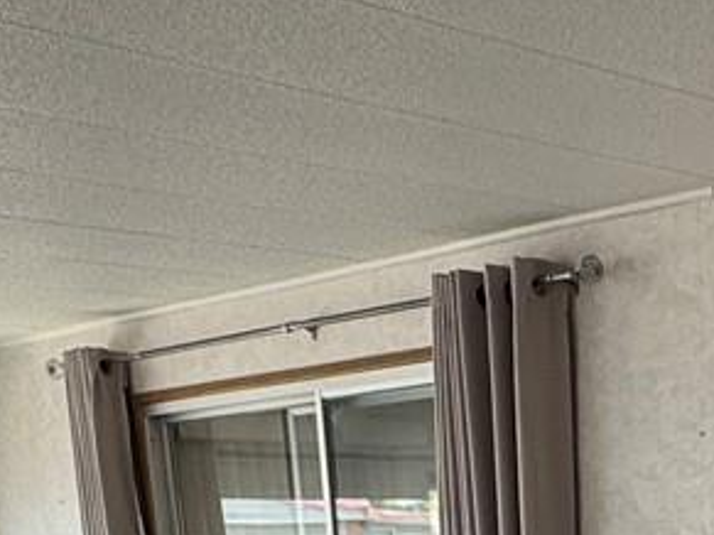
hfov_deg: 24.5
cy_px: 1129
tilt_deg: -20.0
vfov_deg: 14.9
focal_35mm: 77
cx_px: 658
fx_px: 1588
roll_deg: +2.5
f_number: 2.2
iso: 40
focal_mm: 2.22
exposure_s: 1/115
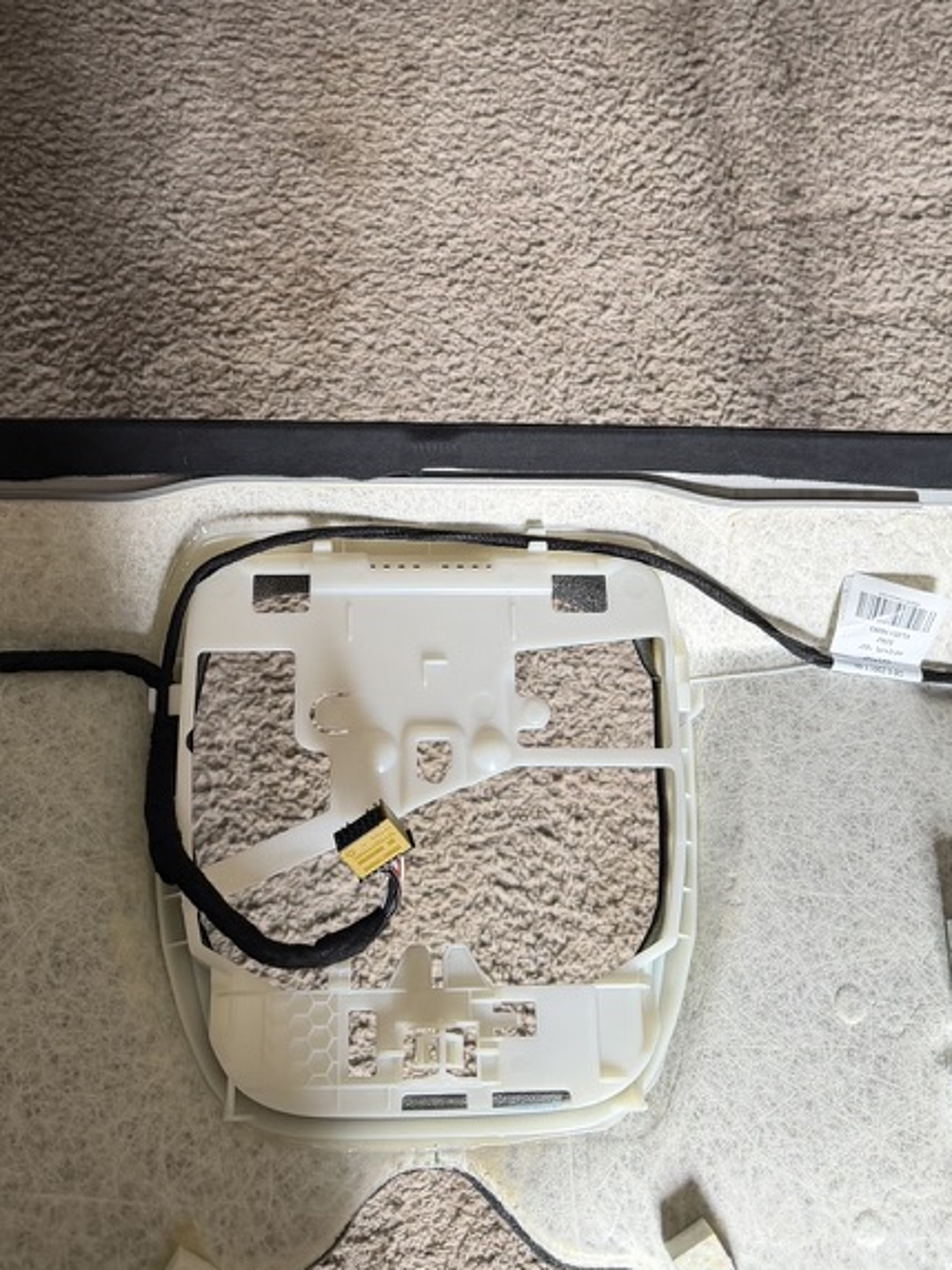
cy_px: 271
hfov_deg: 33.6
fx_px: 1577
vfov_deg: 42.1
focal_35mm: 43
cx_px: 444
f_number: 1.78
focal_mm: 6.76
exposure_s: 1/65
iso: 200
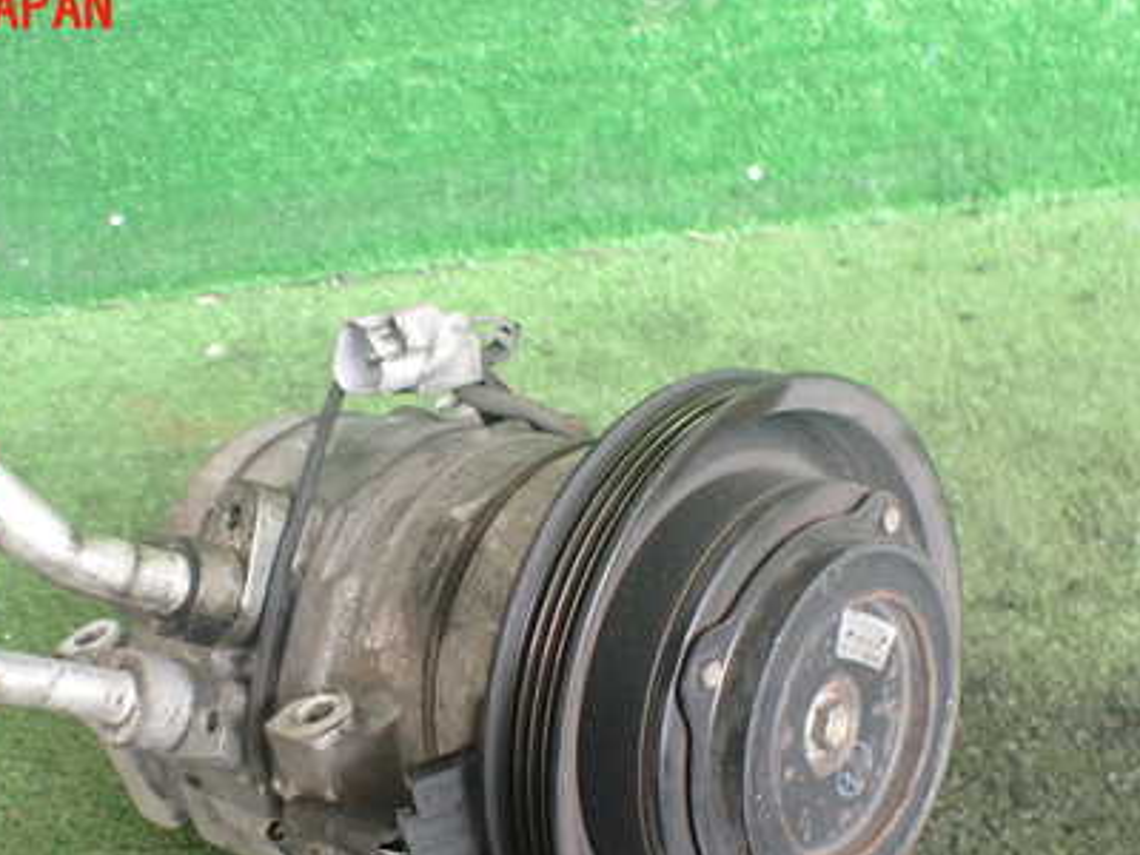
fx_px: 1482
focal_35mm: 45
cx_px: 450
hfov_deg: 41.9
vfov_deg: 31.7
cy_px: 616
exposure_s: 1/125
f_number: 2.3
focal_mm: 5.4
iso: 500
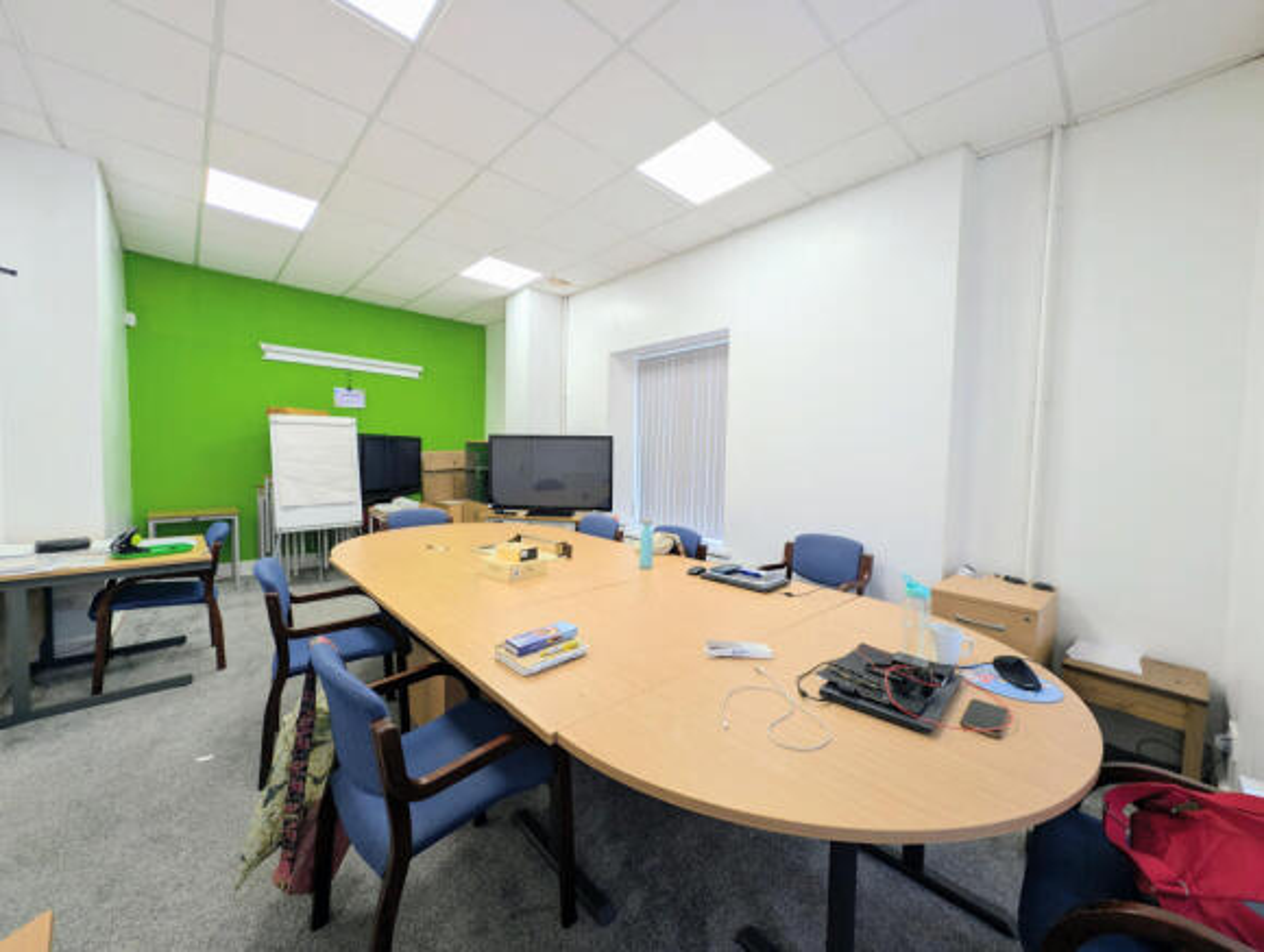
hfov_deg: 110.4
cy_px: 476
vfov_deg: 94.7
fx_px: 439
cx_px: 632
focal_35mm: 12
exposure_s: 1/100
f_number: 1.95
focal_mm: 2.23
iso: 57
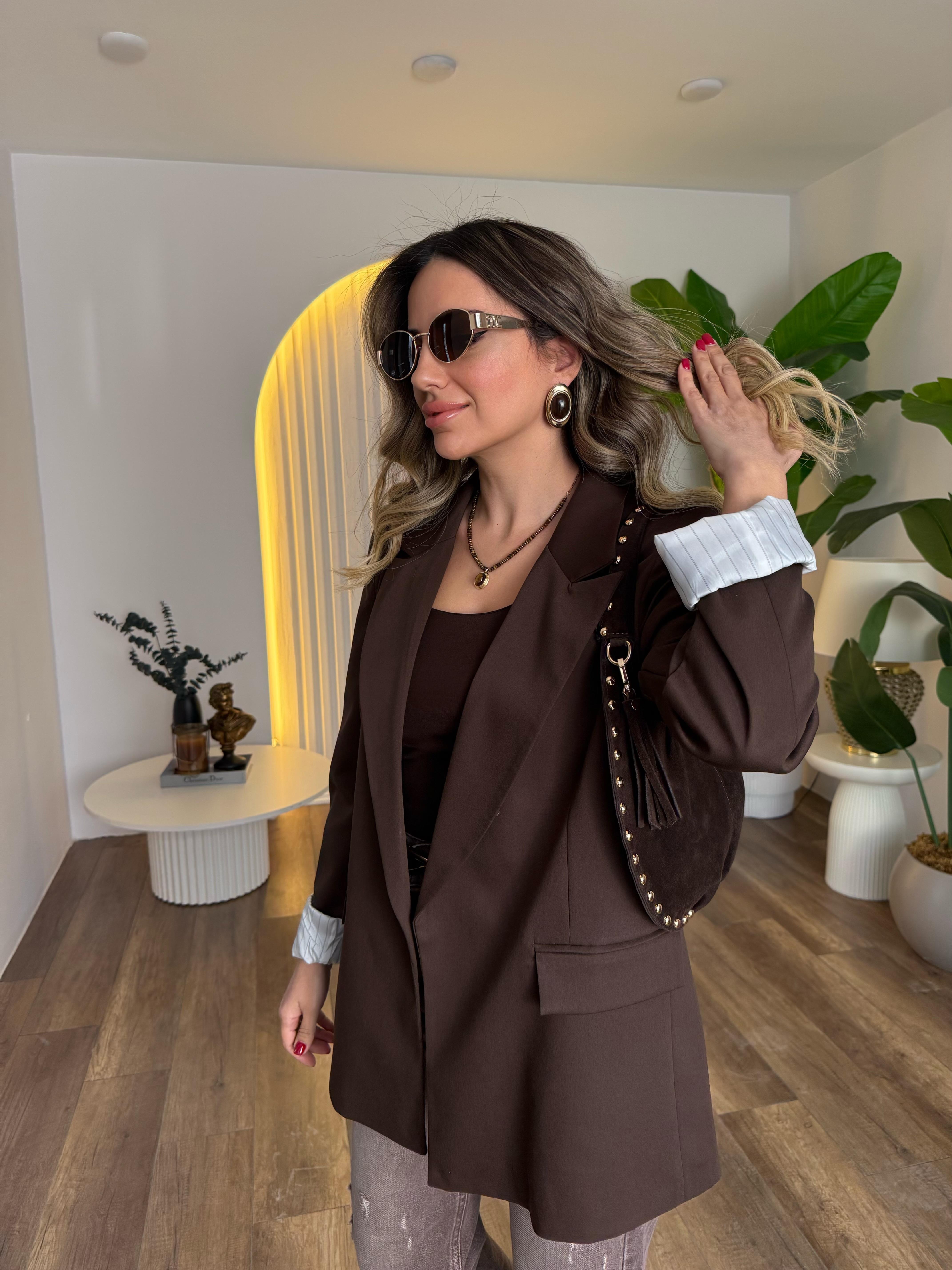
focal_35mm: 24
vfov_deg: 71.6
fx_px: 880
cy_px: 635
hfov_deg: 56.8
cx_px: 476
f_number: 1.78
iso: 160
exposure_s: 1/100
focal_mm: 6.76
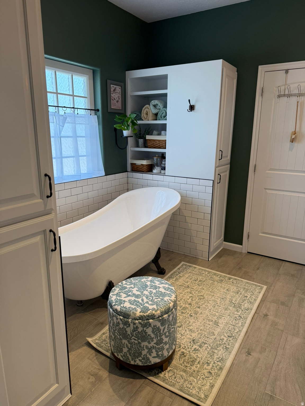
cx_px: 152
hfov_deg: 56.8
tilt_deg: -14.1
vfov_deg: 71.6
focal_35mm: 24
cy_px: 203
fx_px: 282
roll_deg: -1.1
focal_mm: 6.76
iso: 125
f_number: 1.78
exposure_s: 1/239
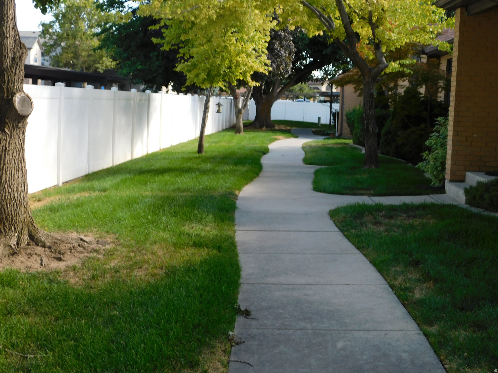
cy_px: 186
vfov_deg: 28.6
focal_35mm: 51
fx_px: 734
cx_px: 249
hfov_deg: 37.5
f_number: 3.8
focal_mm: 9
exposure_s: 1/160
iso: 125
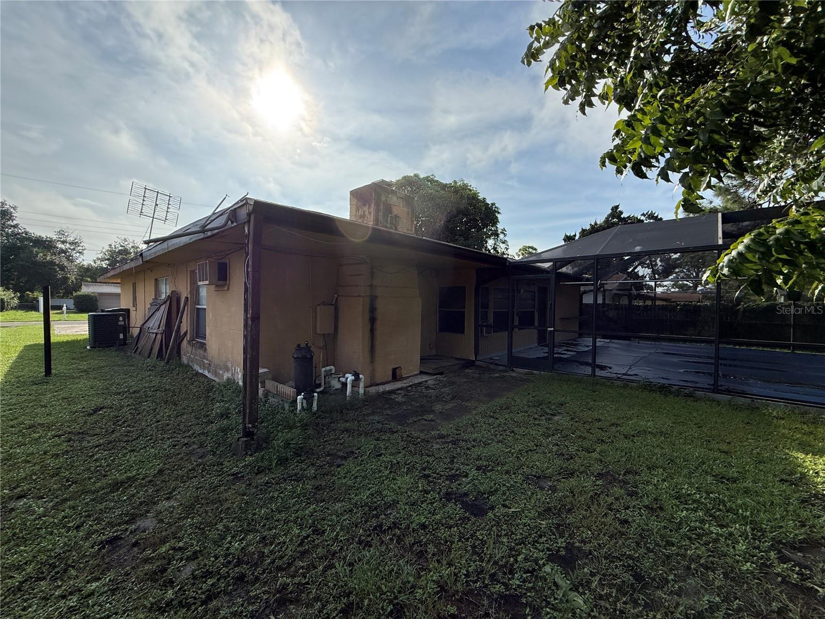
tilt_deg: -0.3
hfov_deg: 102.1
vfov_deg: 85.7
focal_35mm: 14
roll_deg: -0.5
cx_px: 412
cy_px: 310
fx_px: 334
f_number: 2.2
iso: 50
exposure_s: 1/2237
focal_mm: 2.22
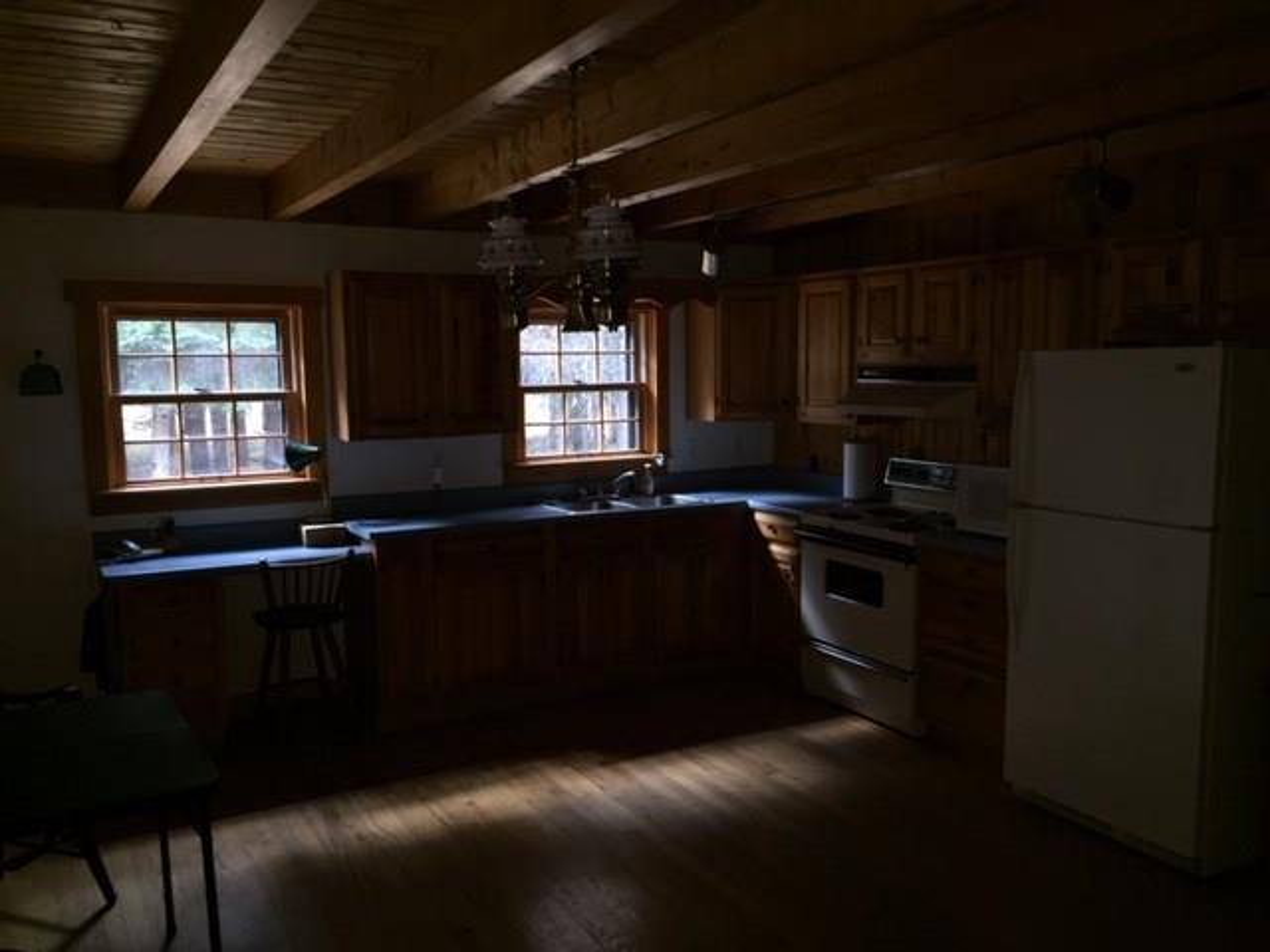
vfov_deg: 48.2
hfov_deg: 61.7
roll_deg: +1.7
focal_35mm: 29
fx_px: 1064
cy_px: 476
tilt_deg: -6.8
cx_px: 635
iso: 40
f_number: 2.2
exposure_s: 1/17
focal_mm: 4.15
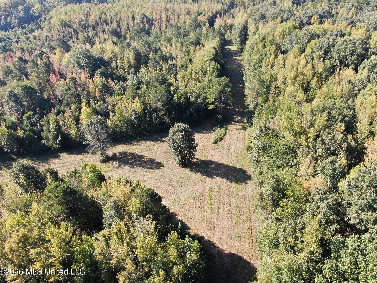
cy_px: 138
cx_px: 194
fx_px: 294
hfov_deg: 65.3
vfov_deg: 51.4
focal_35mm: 27
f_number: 2.9
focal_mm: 4.68
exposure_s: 1/240
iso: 100
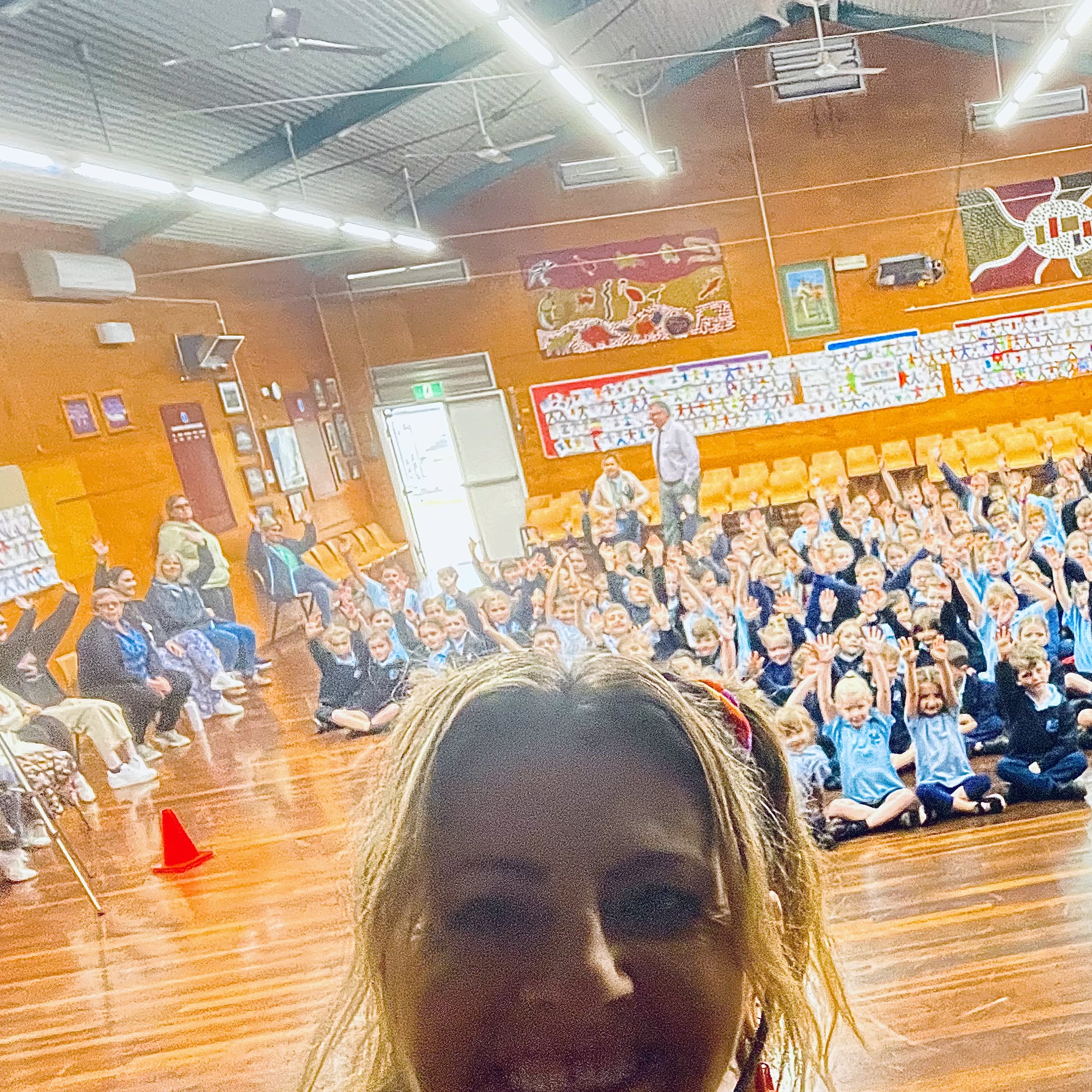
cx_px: 969
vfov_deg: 44.5
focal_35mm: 37
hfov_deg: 41.6
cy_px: 691
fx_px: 1321
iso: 400
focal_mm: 2.71
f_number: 2.2
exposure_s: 1/48
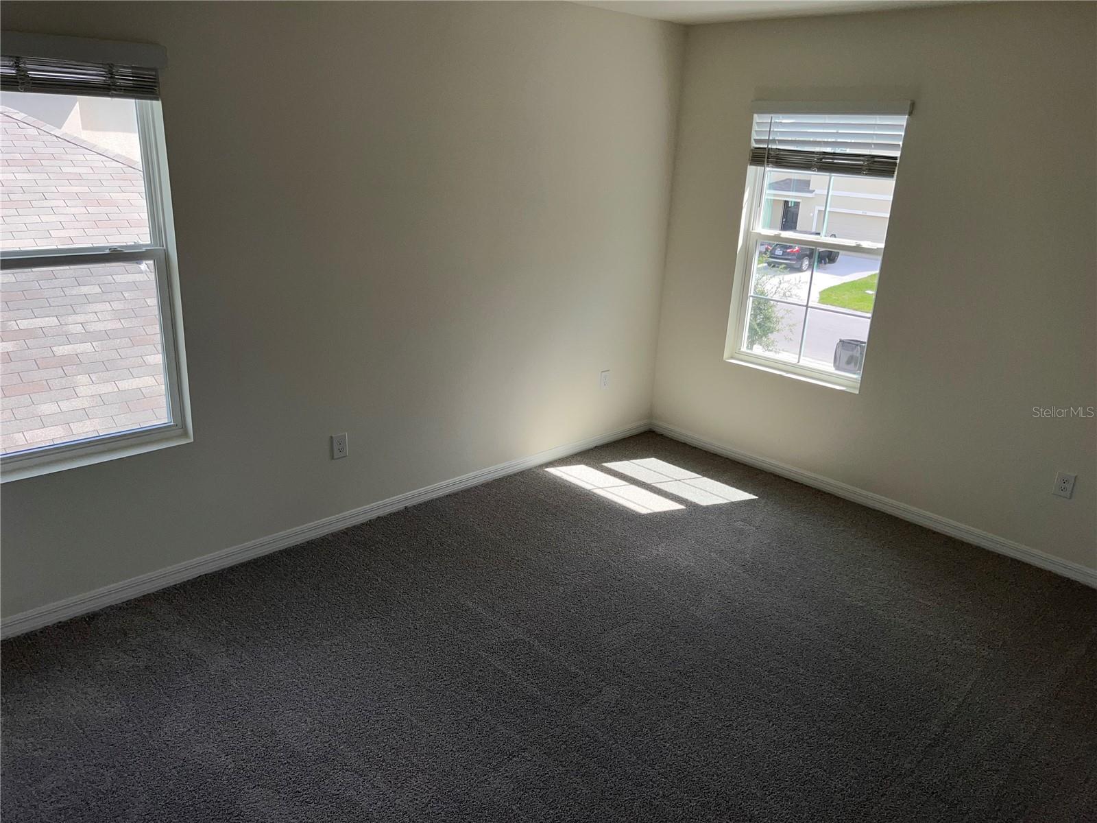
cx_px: 548
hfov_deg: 67.3
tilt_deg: -18.6
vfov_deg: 53.1
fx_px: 824
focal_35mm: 26
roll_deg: -3.0
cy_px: 412
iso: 32
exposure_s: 1/733
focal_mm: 5.7
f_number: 1.5
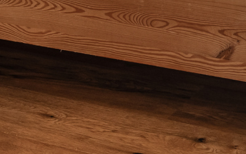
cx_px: 357
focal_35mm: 115
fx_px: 771
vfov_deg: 9.3
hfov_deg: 16.6
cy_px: -287
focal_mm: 20
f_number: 8
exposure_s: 1/4
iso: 140
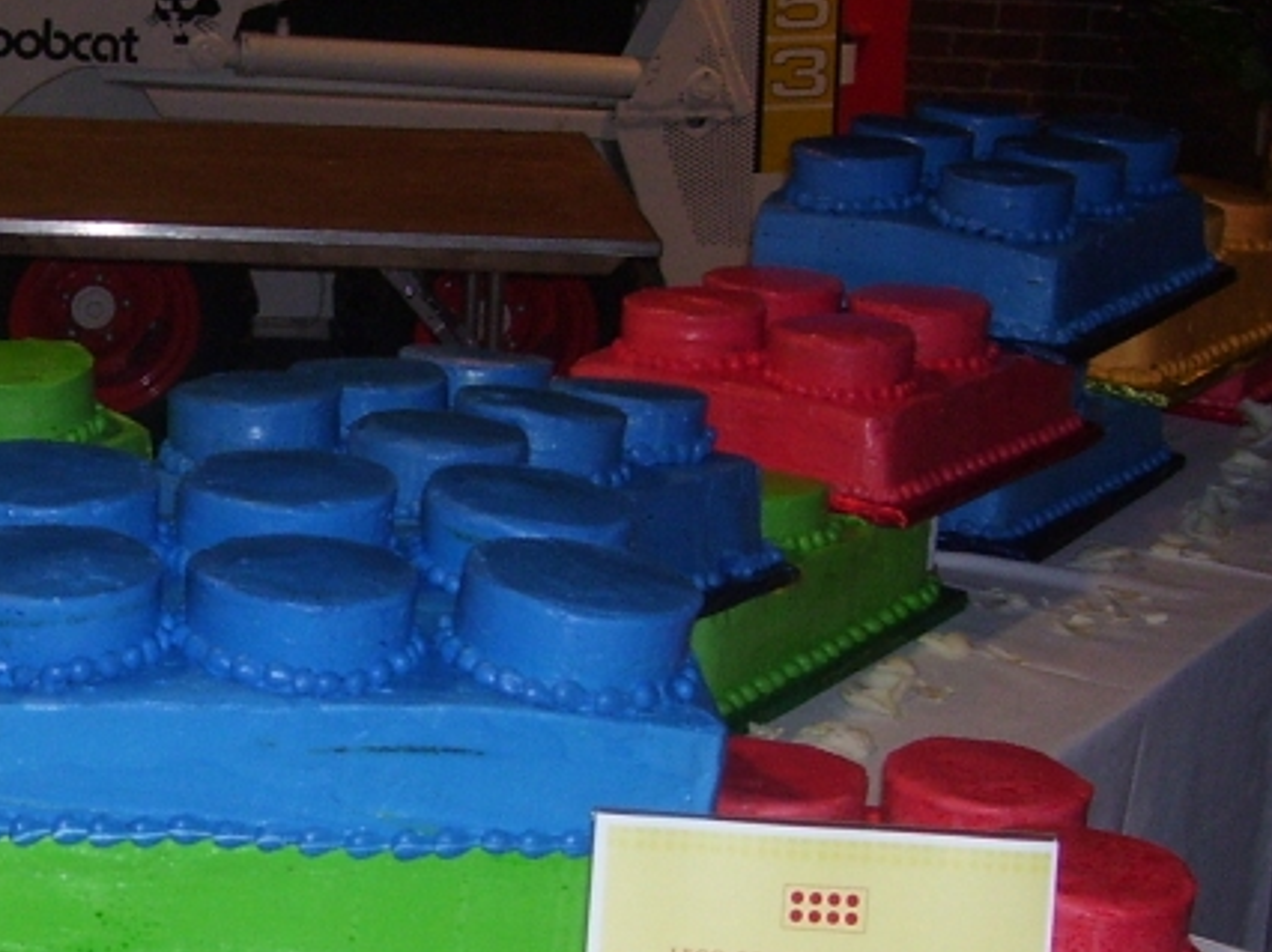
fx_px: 3269
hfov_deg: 21.3
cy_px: 513
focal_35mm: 89
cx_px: 6
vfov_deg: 16.6
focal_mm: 6
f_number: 2.7
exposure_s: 1/60
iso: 125
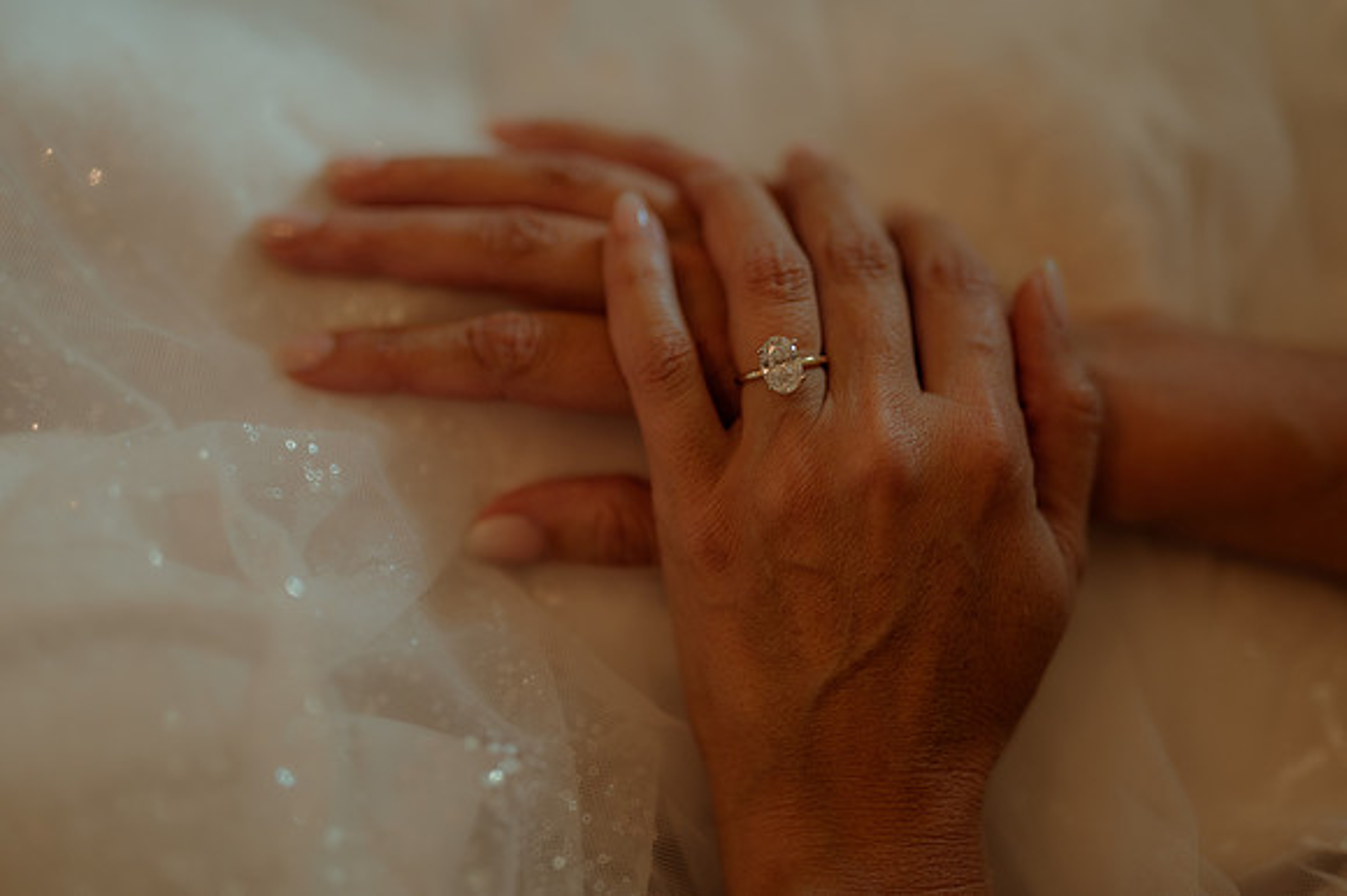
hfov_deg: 37.9
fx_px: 1964
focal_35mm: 53
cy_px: 427
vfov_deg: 25.7
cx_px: 677
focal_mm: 50
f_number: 1.4
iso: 500
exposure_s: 1/250
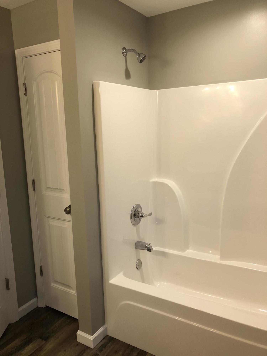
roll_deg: +1.2
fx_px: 288
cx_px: 134
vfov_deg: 63.4
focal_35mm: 28
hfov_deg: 49.7
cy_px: 178
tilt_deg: -8.7
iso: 40
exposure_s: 1/20
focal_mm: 3.99
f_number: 1.8
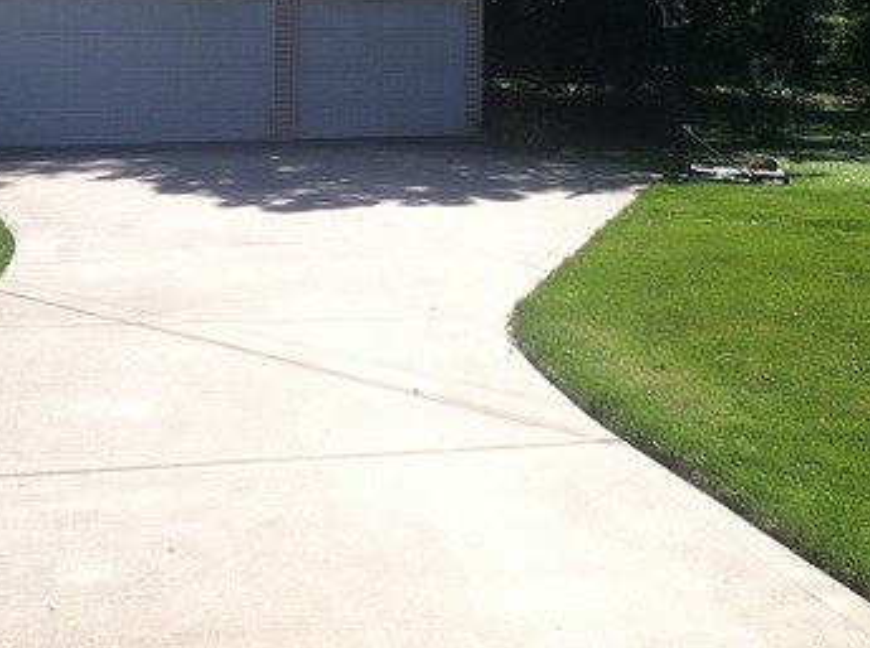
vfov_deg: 22.0
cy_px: 63
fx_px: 1630
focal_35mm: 65
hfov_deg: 29.8
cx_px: 363
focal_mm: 3.85
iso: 80
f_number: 2.8
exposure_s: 1/857
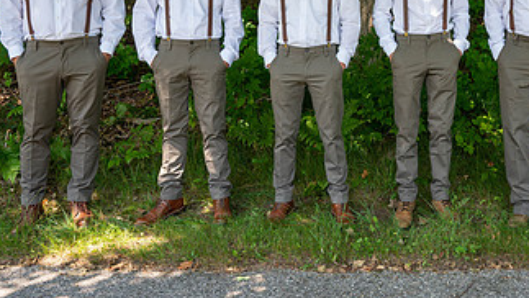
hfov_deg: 41.4
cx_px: 408
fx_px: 674
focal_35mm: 48
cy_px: 60
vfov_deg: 24.6
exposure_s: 1/250
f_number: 4
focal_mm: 24
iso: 220
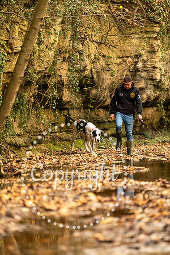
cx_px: 85
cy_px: 128
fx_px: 1190
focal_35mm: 168
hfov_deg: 8.2
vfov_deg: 12.2
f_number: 2.8
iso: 500
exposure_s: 1/640
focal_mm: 168
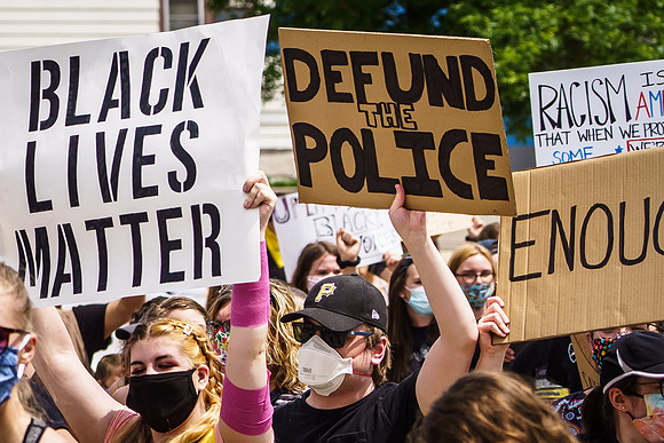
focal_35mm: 271
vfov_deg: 5.1
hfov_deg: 7.5
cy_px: 204
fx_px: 4995
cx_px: -301
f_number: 5
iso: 320
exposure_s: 1/1600
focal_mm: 93
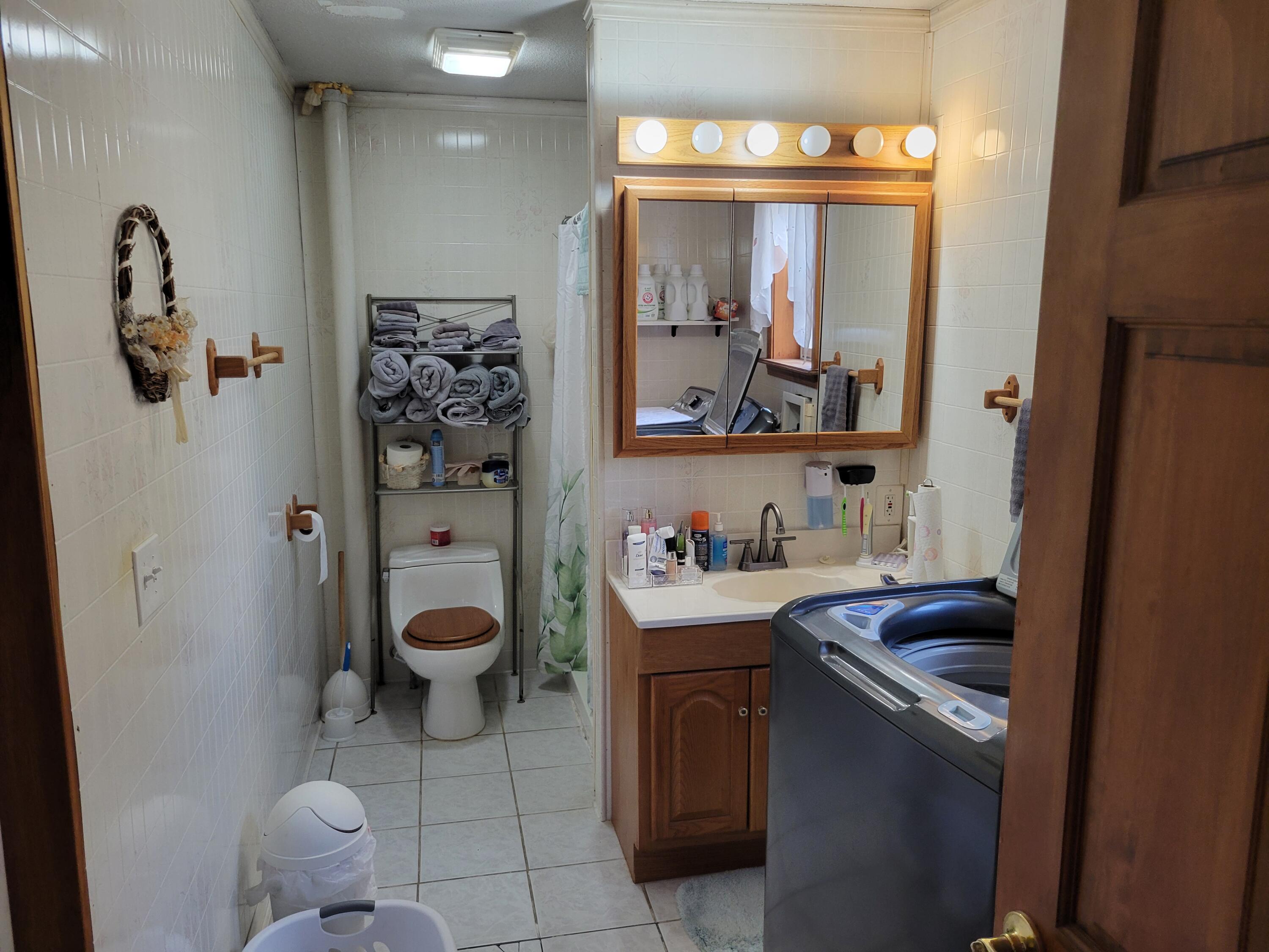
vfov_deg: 53.1
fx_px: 953
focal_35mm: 26
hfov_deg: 67.3
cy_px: 476
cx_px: 634
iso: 250
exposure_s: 1/120
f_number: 1.8
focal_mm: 5.4
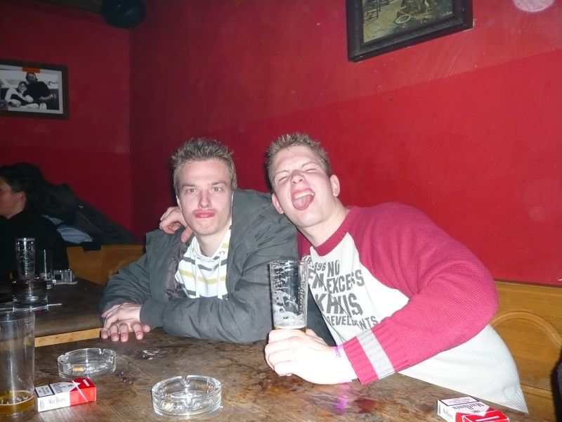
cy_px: 211
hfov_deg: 60.0
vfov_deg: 46.8
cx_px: 281
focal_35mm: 30
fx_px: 487
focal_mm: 4.9
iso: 200
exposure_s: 1/30
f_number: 2.9
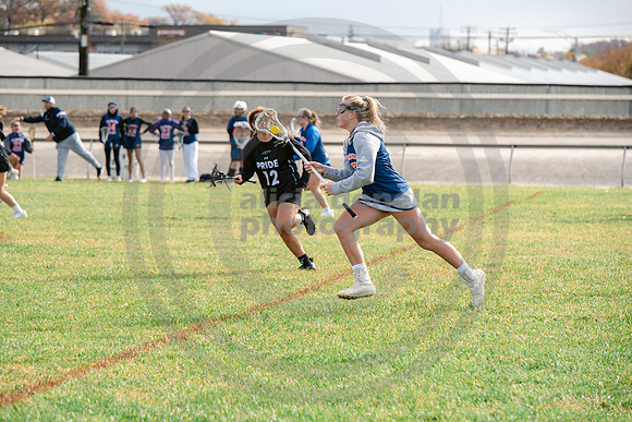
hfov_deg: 13.4
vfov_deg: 8.9
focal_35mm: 154
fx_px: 2697
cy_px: 211
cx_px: 326
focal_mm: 145
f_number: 5
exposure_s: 1/1600
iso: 400
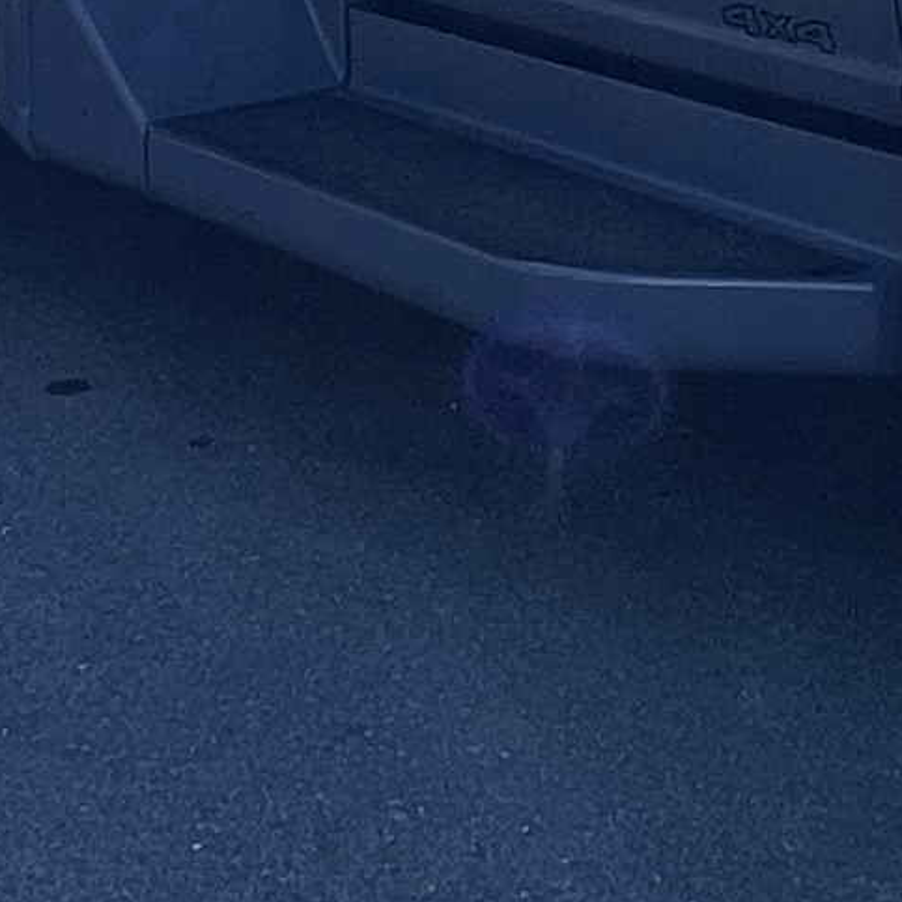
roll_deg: +4.0
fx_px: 2830
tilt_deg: -2.0
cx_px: 708
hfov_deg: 18.0
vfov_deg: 16.0
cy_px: -601
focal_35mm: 96
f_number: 1.8
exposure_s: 1/681
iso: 32
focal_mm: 1.57
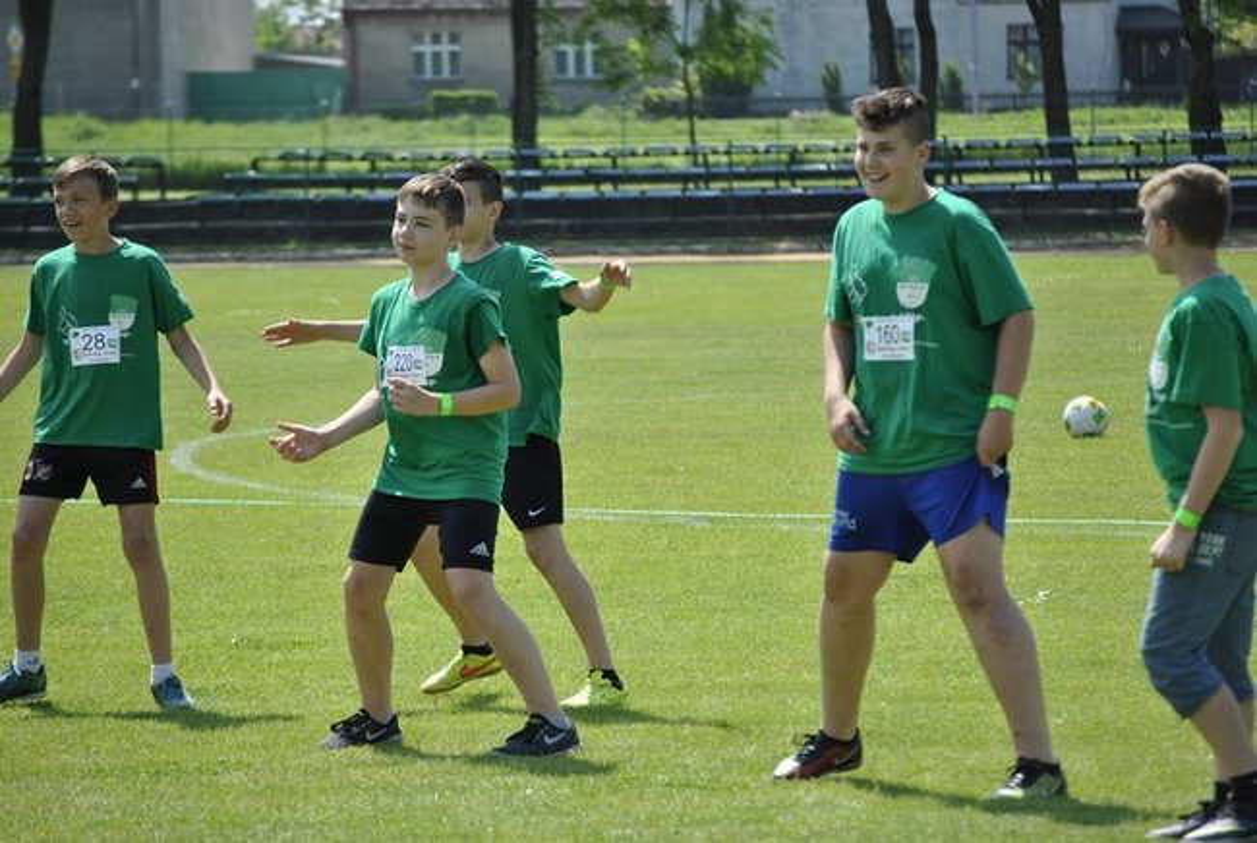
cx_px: 628
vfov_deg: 6.8
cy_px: 422
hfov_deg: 10.1
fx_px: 7083
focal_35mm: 202
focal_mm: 135
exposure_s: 1/640
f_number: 5
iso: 200
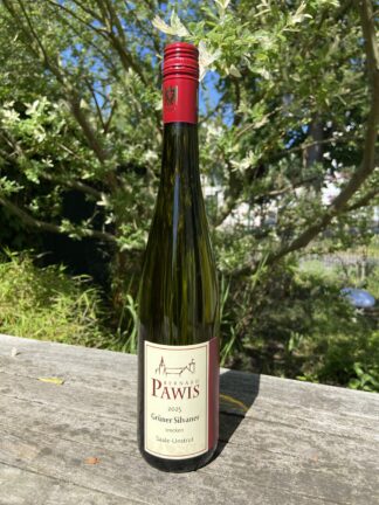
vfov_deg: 67.3
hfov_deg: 53.1
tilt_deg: -6.5
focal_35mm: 26
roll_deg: -1.5
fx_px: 380
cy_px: 252
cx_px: 190
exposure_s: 1/3300
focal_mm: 4.25
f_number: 1.8
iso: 32
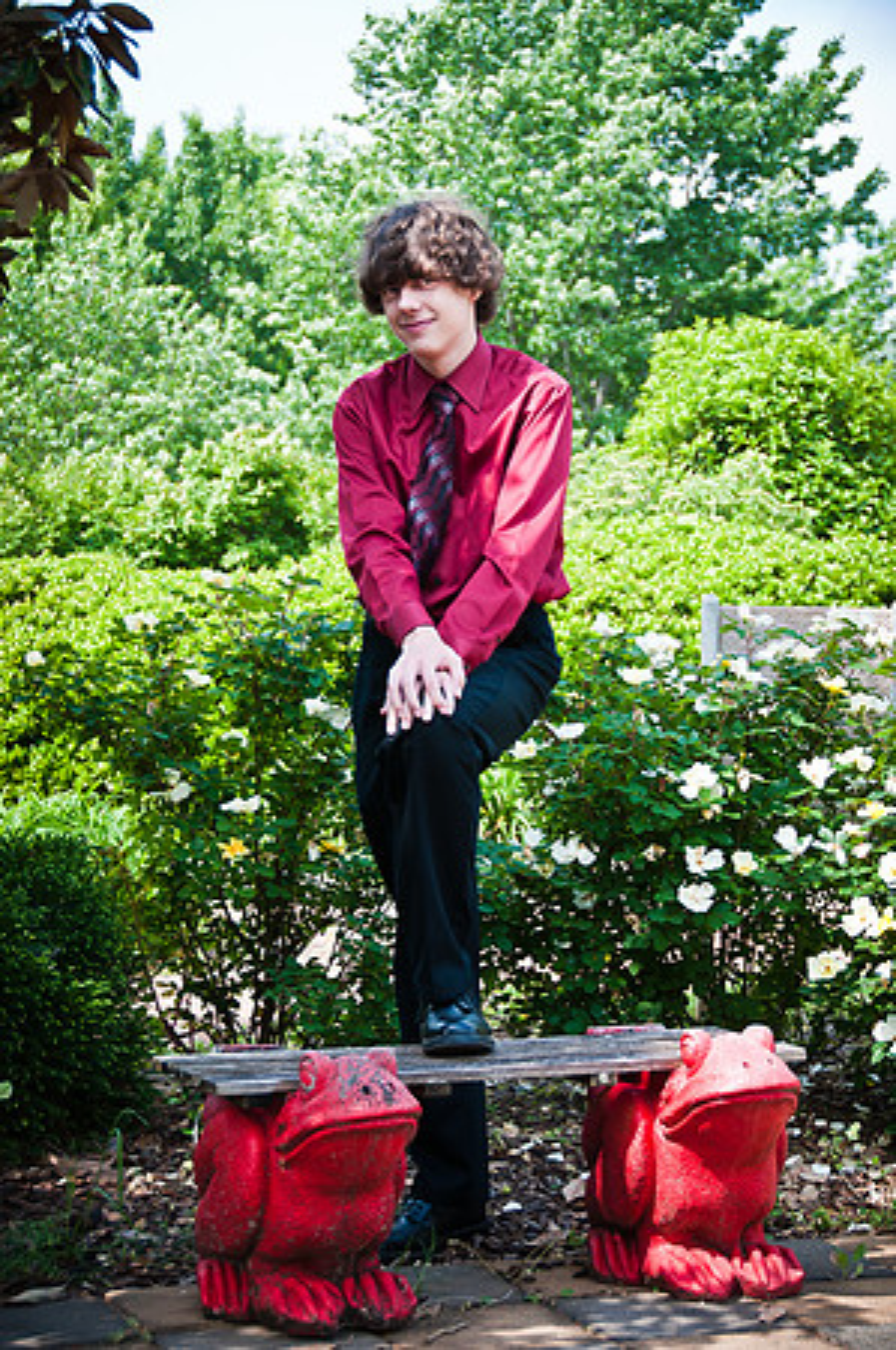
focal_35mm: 84
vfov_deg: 24.2
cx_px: 448
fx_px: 3143
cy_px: 675
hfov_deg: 16.2
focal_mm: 56
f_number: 4.8
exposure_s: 1/250
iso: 200
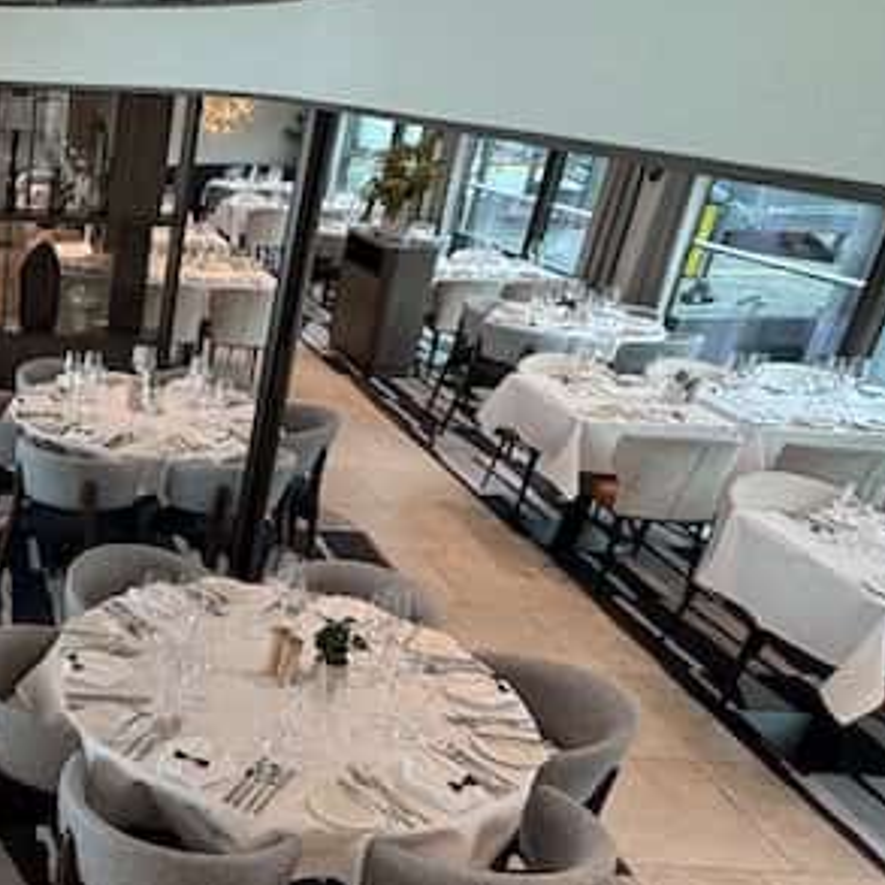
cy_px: 621
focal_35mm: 38
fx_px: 1099
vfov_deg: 43.0
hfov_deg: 37.2
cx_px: -79
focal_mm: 2.2
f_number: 2.2
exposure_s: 1/100
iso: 200
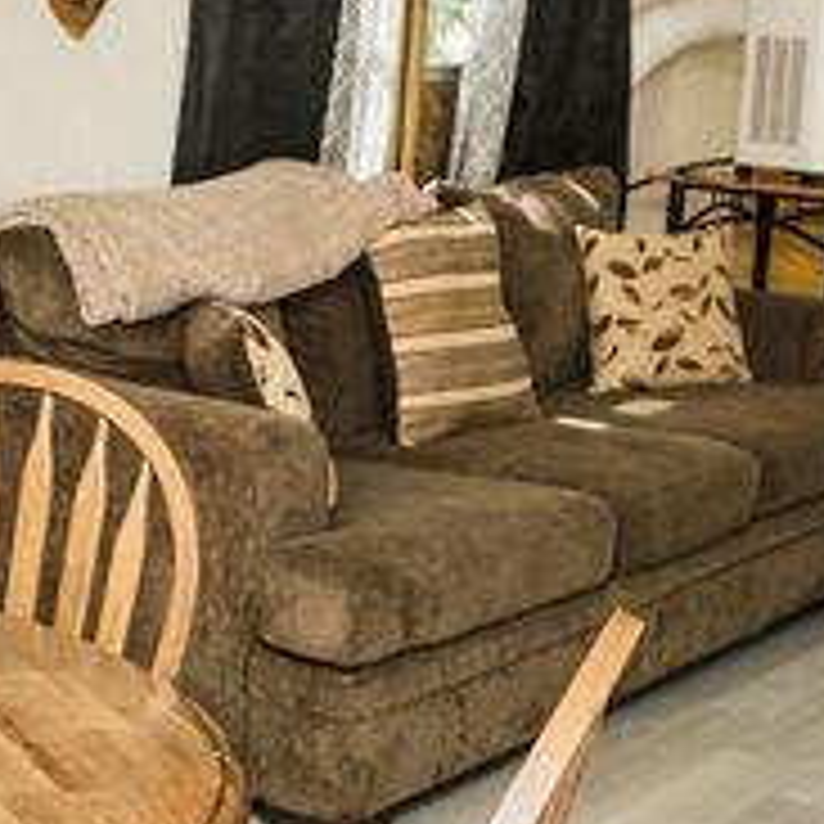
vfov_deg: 21.4
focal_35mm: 81
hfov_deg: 20.6
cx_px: -18
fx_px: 2181
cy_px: 475
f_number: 3.5
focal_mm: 17
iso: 500
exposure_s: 1/80
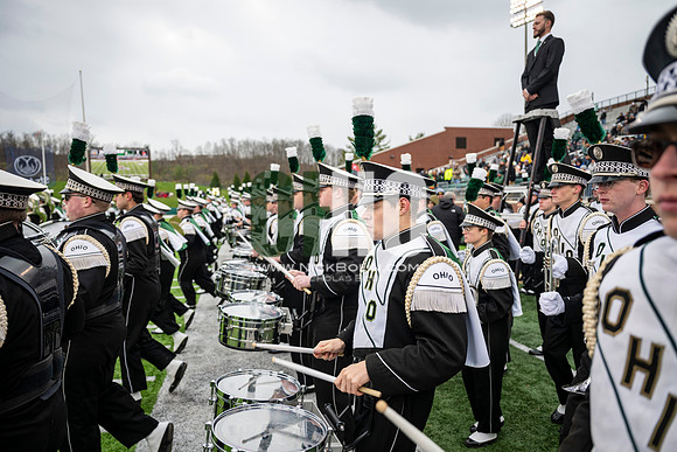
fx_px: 451
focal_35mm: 24
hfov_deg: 73.7
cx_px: 338
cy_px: 226
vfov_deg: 53.2
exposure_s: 1/500
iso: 160
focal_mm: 24
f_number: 2.8
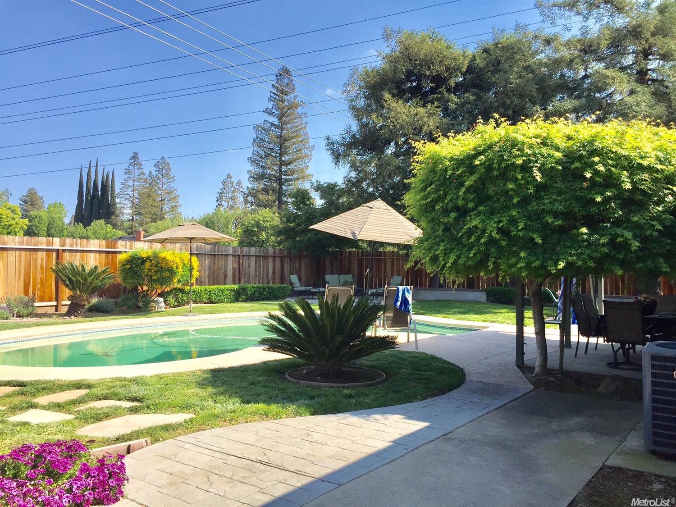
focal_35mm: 29
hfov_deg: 61.7
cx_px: 338
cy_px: 254
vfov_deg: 48.2
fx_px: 566
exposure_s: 1/1364
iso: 32
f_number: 2.2
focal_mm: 4.15
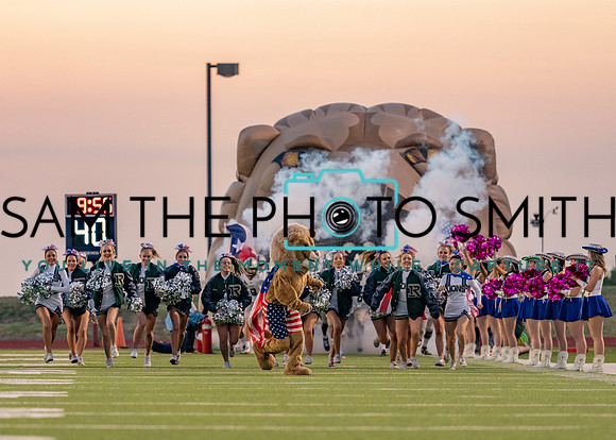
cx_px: 282
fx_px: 5498
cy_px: 308
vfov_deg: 4.6
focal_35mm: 314
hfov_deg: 6.4
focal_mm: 200
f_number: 2.8
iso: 1250
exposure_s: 1/1000
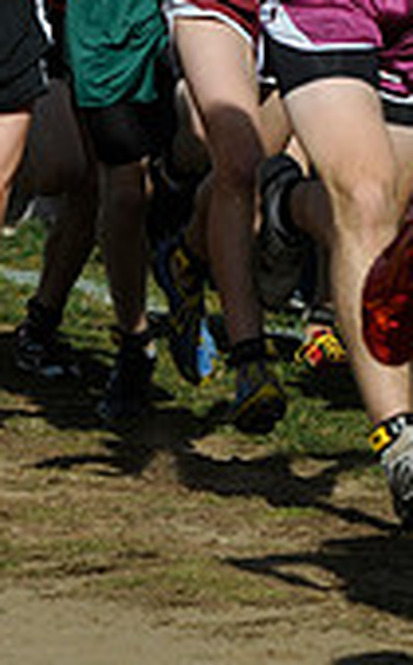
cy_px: -89
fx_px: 11014
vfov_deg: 3.5
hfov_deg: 2.1
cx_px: -669
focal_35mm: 609
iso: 200
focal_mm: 116
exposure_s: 1/1000
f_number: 5.6
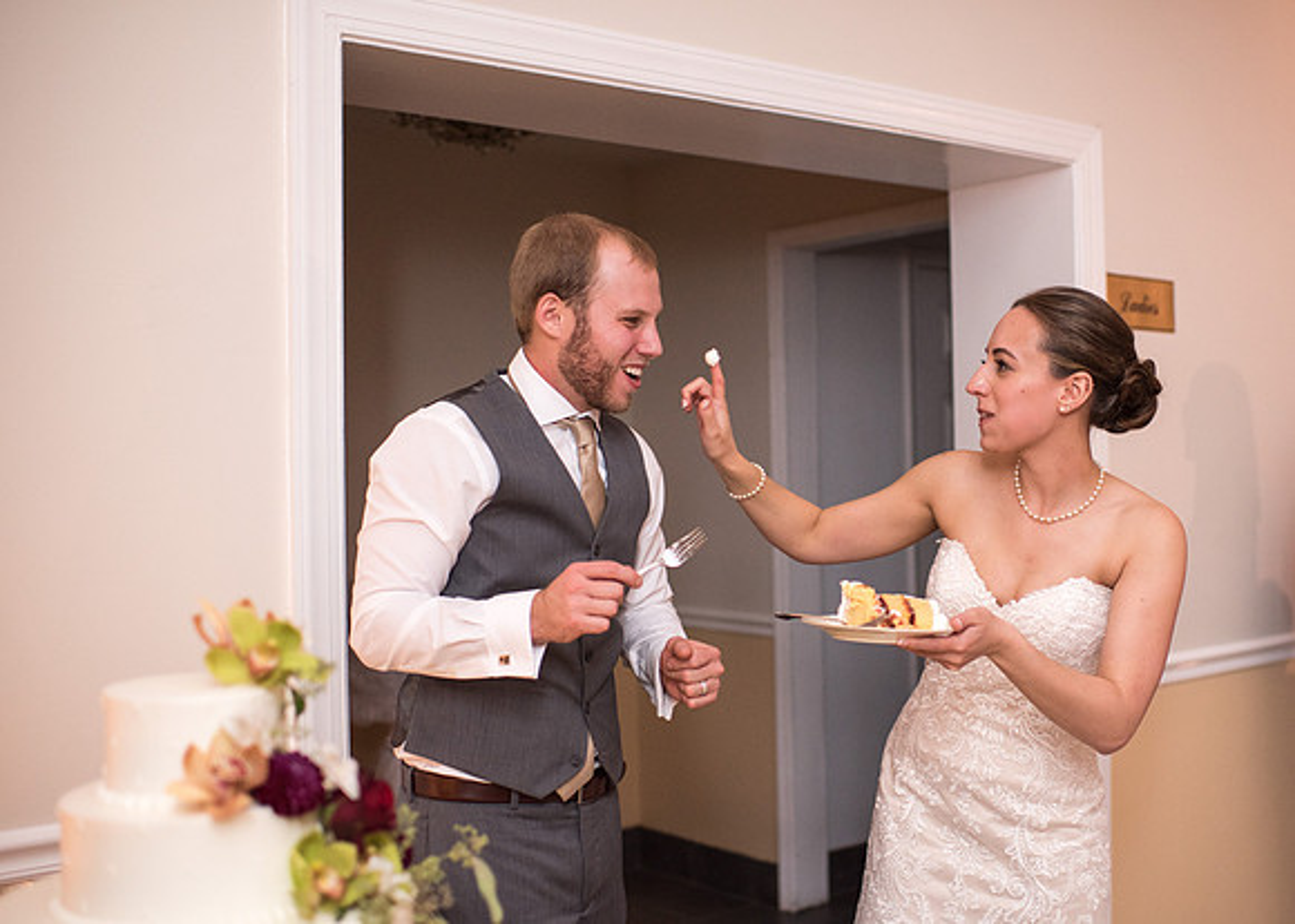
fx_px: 1490
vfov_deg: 34.5
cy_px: 470
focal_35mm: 41
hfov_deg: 46.7
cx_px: 766
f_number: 2
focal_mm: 35
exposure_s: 1/200
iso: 1000
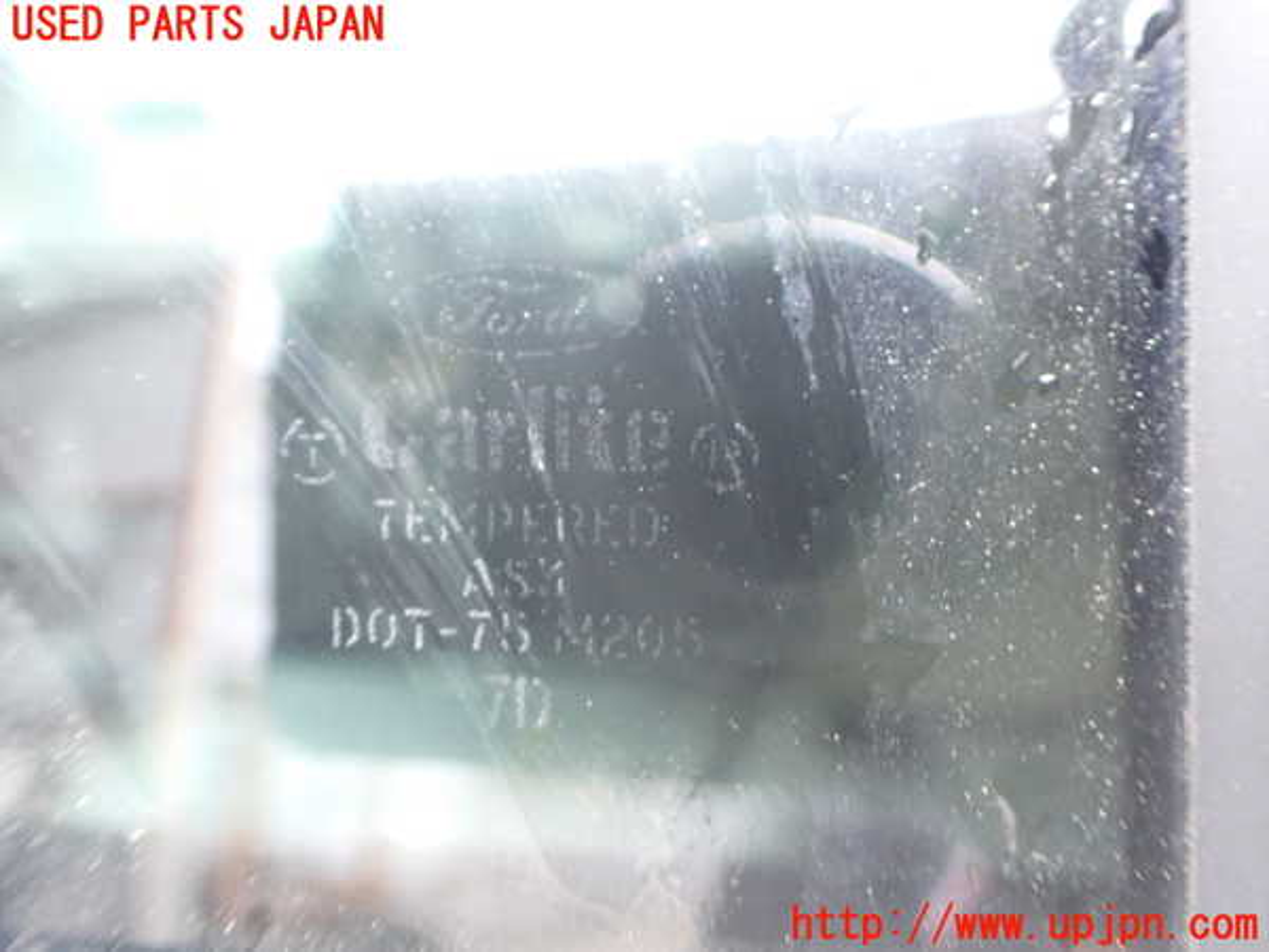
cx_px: 634
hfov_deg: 60.0
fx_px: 1100
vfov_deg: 46.8
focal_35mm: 30
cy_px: 476
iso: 800
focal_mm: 5.4
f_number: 2.3
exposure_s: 1/50
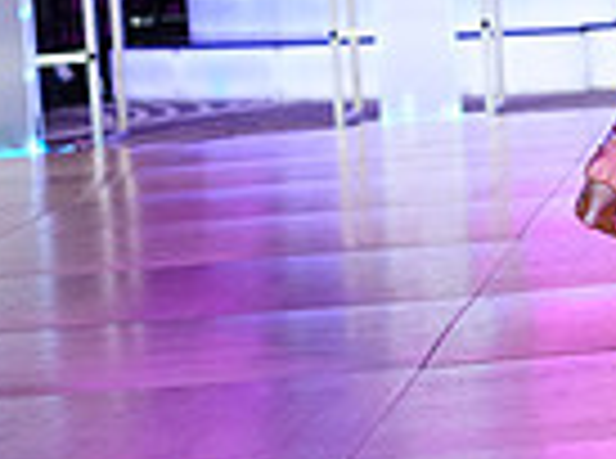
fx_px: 5076
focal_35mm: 286
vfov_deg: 5.1
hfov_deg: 6.8
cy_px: -223
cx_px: 1016
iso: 2500
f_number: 4
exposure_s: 1/400
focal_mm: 70
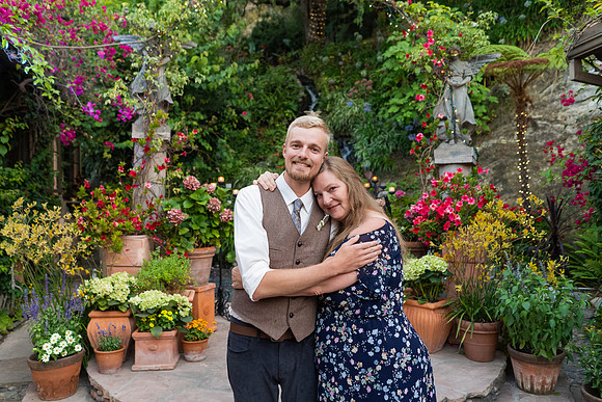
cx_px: 301
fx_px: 468
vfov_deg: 46.4
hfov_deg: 65.5
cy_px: 201
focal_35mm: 28
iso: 500
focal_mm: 28
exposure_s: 1/250
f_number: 3.2
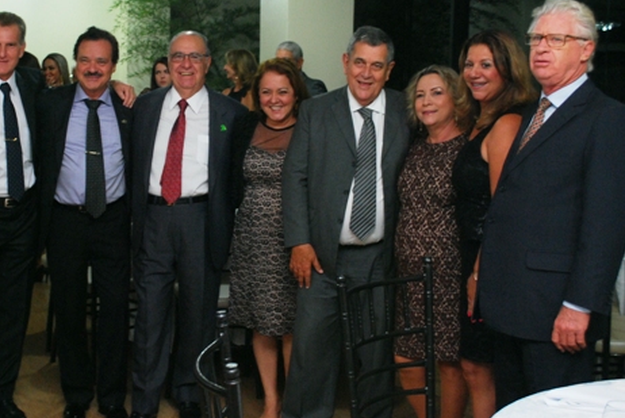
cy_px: 160
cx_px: 208
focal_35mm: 54
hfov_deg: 36.5
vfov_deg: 25.0
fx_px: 938
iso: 800
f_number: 5
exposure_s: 1/40
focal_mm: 26
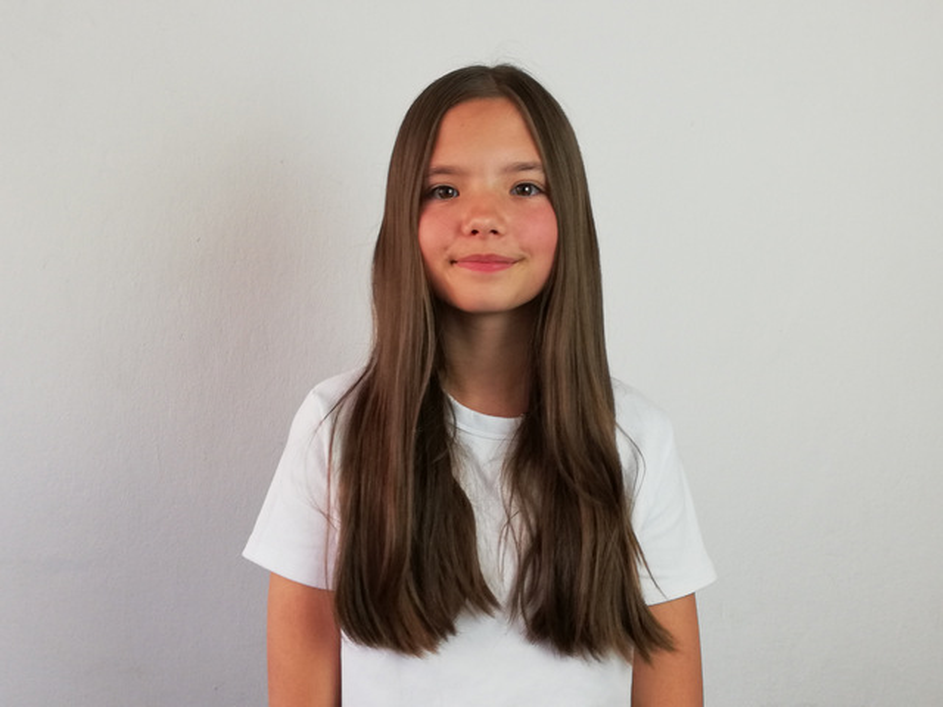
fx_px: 1035
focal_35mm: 38
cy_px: 354
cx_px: 472
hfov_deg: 49.0
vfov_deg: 37.7
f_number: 2.2
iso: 100
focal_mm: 3.81
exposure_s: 1/50
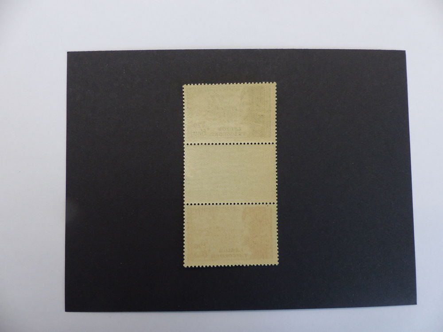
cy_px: 166
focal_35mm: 25
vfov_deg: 54.9
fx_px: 320
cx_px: 222
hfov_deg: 69.4
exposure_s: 1/60
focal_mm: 4.5
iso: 200
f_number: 2.8
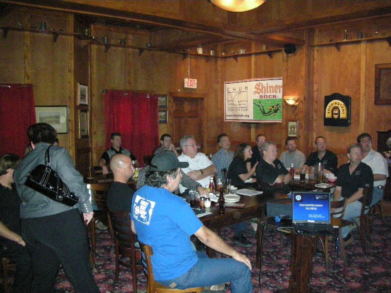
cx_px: 196
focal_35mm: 35
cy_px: 146
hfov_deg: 52.6
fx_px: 395
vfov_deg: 40.7
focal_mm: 5.8
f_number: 2.8
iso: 800
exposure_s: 1/60
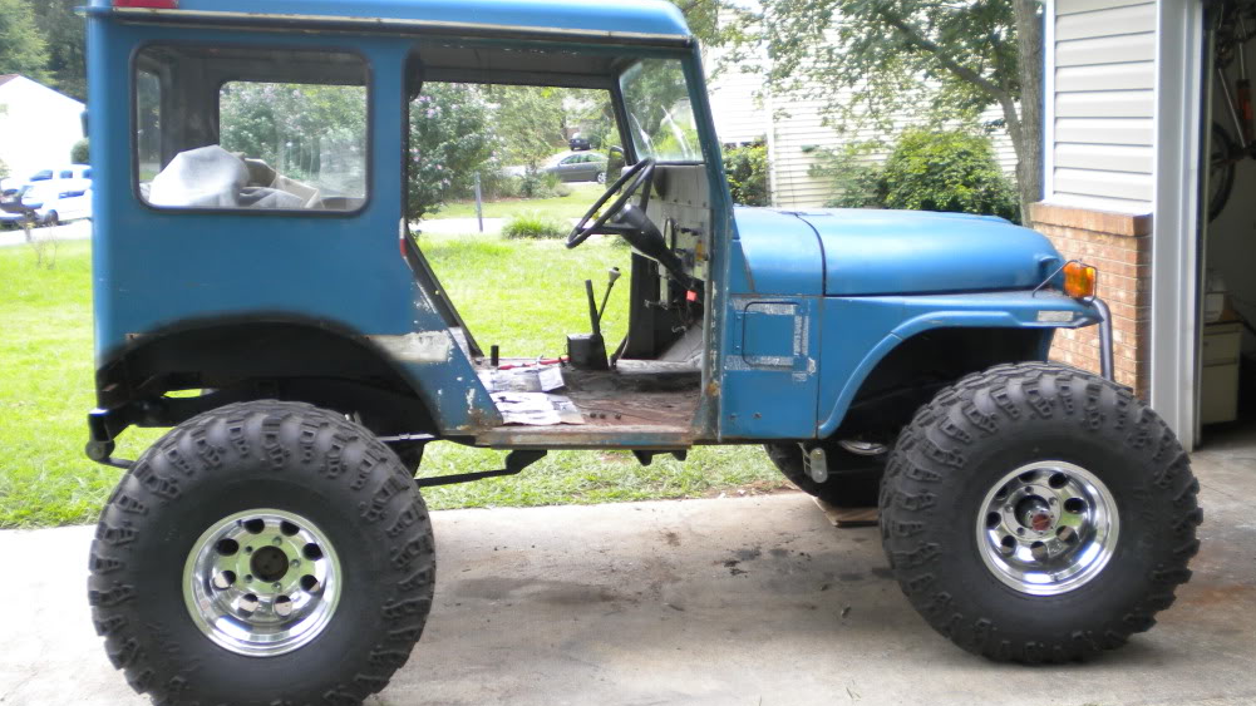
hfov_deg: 51.6
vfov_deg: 30.4
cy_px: 350
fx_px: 1299
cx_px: 621
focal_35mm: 39
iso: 112
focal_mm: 6.3
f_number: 3.1
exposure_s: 1/55
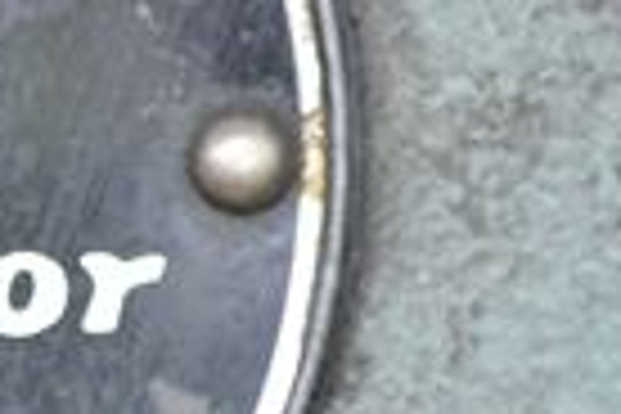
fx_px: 28167
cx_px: -418
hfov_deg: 1.3
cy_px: 140
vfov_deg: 0.8
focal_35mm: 1633
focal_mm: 300
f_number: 6.3
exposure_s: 1/640
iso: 1250
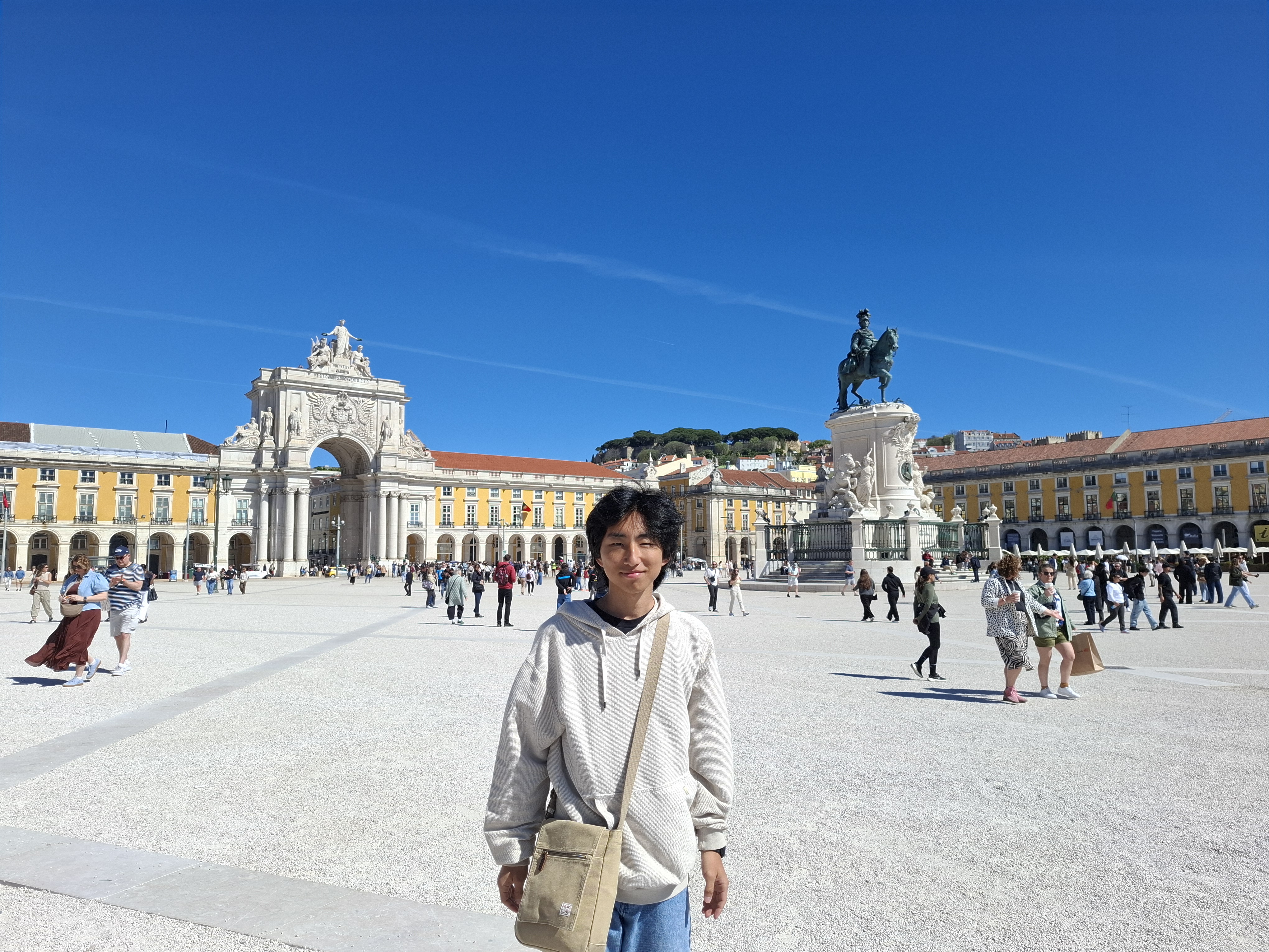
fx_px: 843
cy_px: 476
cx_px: 634
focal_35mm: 23
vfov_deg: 58.9
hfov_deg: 73.9
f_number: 1.8
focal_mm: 5.54
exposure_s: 1/2392
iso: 50
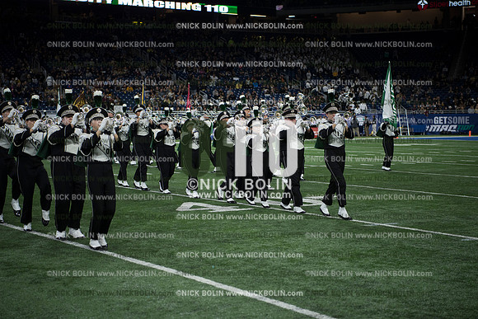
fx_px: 930
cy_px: 160
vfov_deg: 19.5
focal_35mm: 70
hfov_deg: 28.8
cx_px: 239
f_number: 2.8
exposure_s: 1/1250
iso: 1250
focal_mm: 70
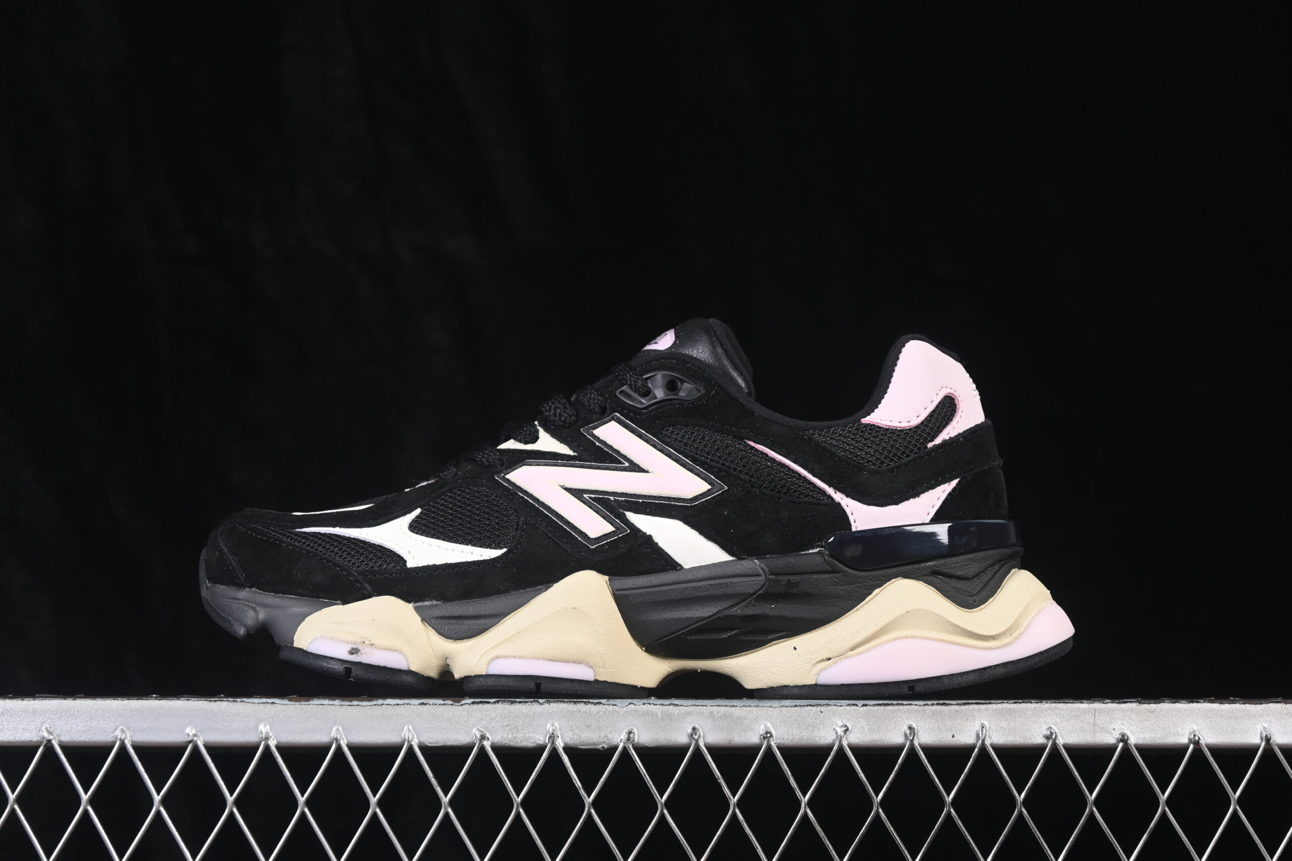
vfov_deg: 18.2
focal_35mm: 75
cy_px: 430
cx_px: 646
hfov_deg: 27.0
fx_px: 2692
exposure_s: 1/60
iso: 160
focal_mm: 50
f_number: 6.3
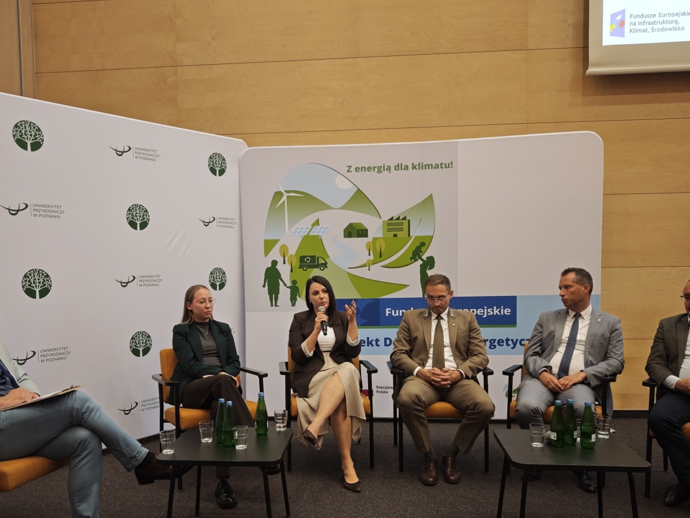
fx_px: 578
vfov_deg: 47.9
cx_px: 324
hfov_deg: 61.6
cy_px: 314
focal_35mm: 29
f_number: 1.62
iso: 320
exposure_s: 1/51.7
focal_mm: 6.55
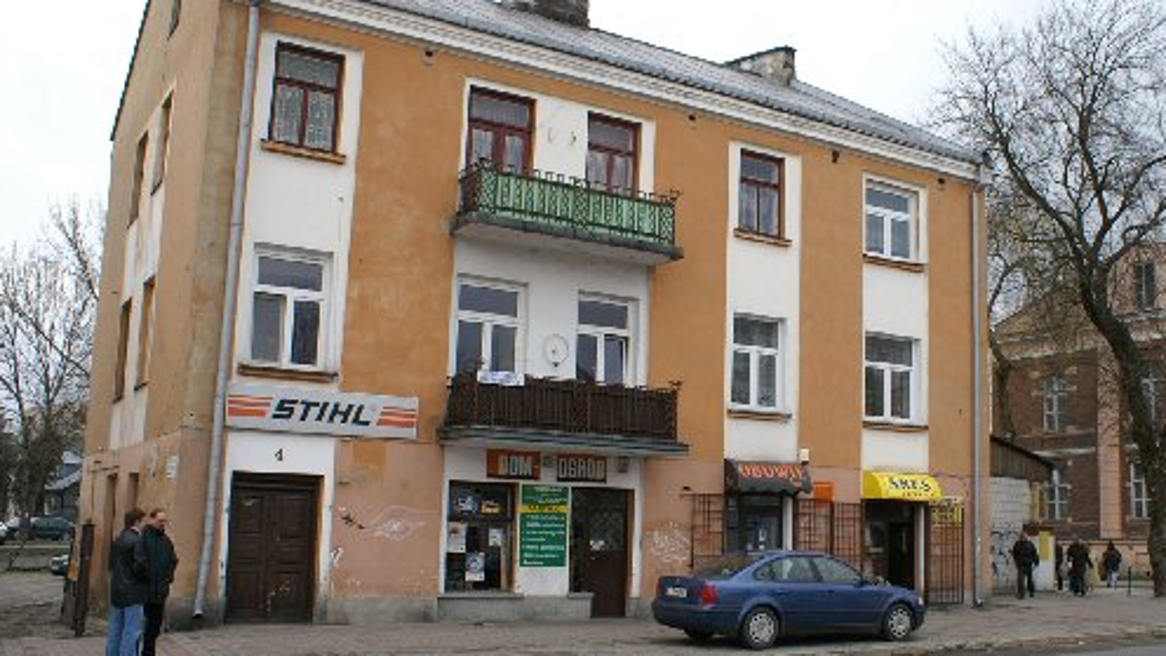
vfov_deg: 32.0
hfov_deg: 53.2
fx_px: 1144
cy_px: 370
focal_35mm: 37
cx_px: 752
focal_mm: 18
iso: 100
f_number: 10
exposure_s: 1/100
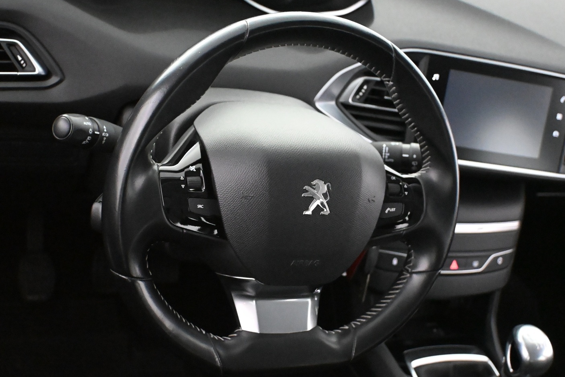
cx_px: 287
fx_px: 830
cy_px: 189
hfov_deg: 37.6
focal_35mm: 53
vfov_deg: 25.6
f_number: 4.8
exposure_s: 1/60
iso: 12800
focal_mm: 30.5
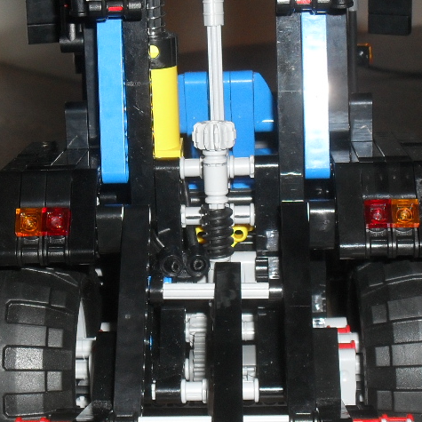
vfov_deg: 21.7
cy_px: 213
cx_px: 194
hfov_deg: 21.6
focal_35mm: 80
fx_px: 1103
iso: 200
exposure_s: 1/45
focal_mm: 7.5
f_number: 3.6
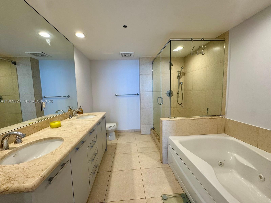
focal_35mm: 14
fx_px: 110
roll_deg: +1.8
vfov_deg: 85.7
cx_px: 136
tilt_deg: -5.8
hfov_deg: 102.1
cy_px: 102
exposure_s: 1/120
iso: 160
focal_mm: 2.22
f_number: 2.2
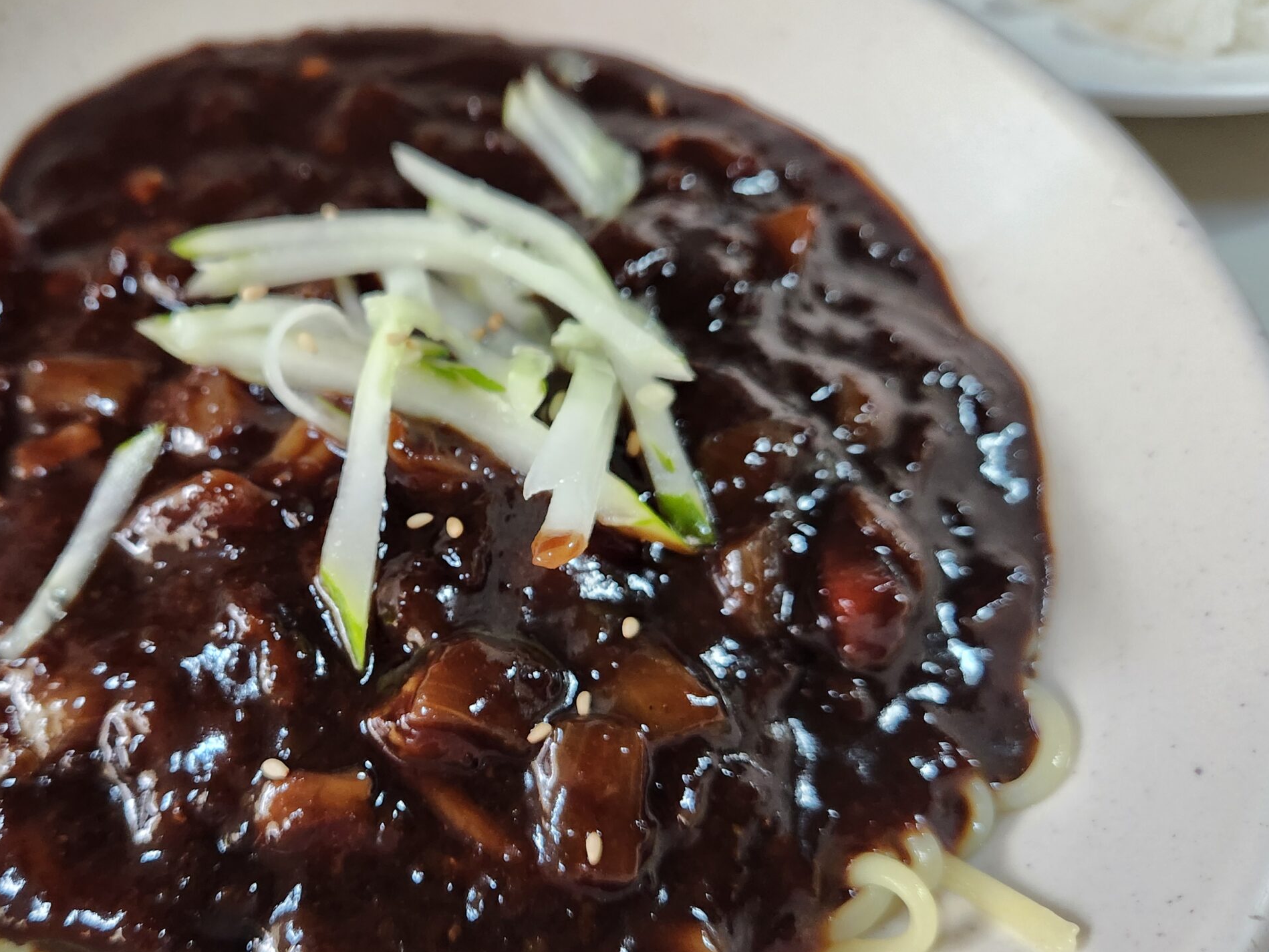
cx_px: 446
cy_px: 563
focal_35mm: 31
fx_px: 1137
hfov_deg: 57.3
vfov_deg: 45.3
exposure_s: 1/120
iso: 400
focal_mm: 5.4
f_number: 1.8
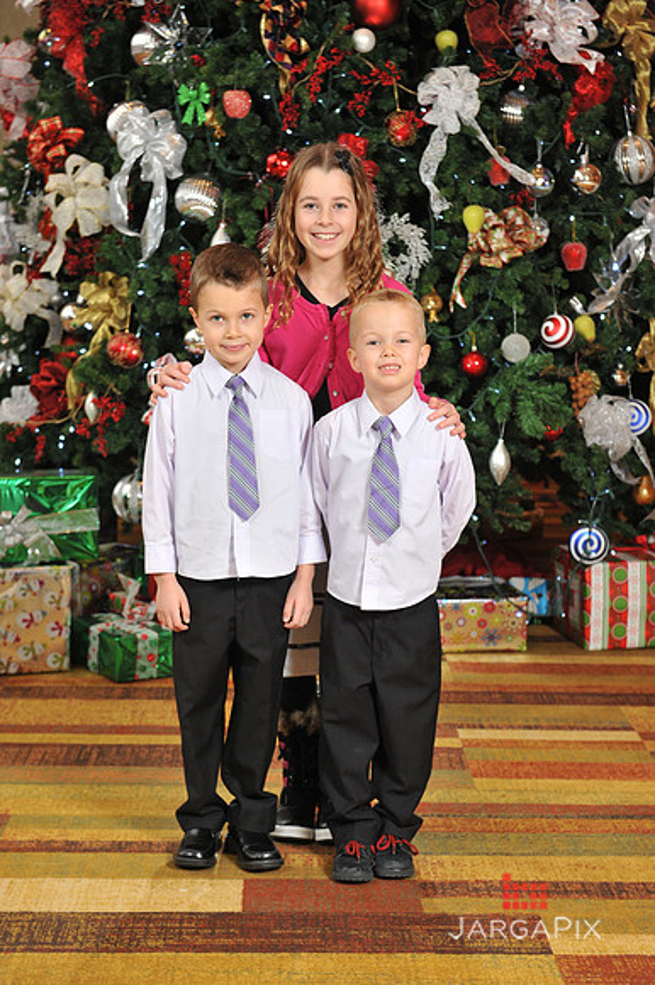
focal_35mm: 70
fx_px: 1913
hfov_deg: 19.4
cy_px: 492
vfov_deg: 28.9
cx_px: 328
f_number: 6.3
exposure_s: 1/125
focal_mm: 70
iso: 1600
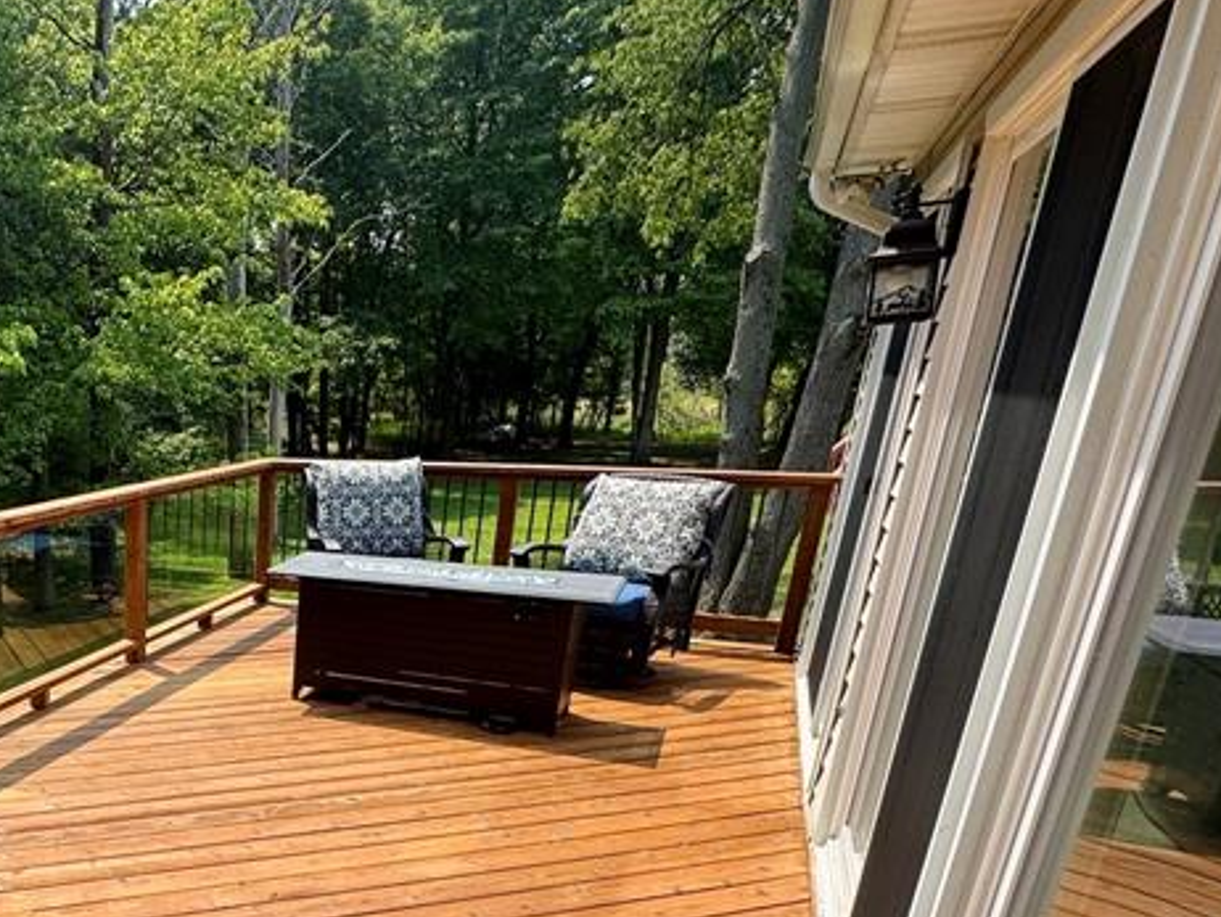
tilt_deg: -21.3
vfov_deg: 42.8
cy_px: 769
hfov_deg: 50.0
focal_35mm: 31
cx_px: 66
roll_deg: +0.1
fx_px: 1094
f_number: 2.2
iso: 50
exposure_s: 1/1110
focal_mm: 2.22
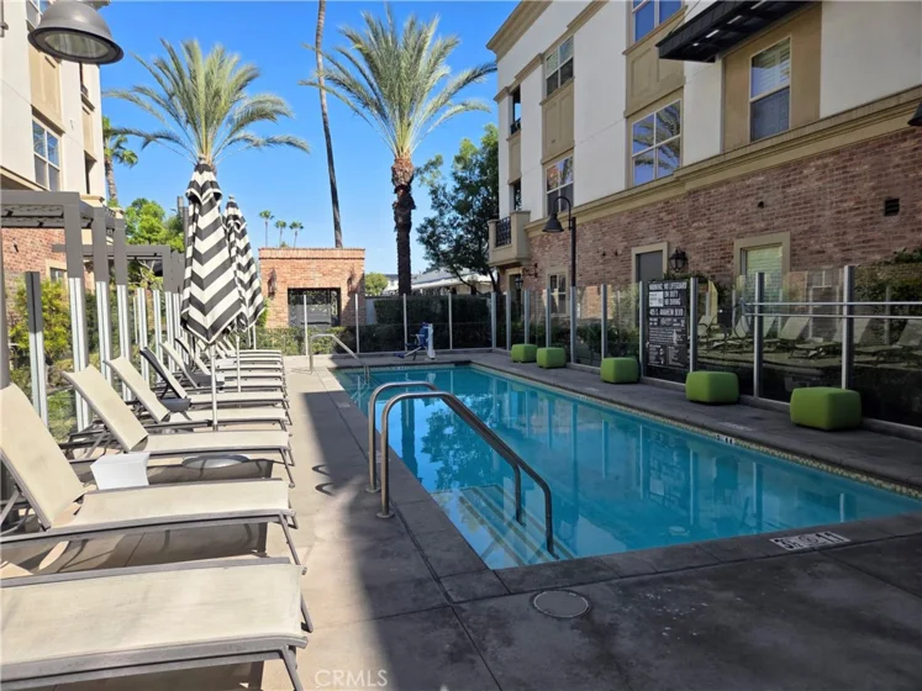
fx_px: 613
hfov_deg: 73.9
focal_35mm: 23
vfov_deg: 58.9
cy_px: 346
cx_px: 461
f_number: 1.8
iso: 80
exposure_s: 1/3151
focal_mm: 5.4
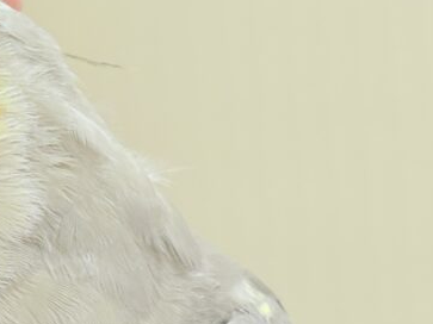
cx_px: 125
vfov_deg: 8.6
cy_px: 238
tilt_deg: -3.5
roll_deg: +7.0
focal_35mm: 172
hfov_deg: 11.5
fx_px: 2151
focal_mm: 5.96
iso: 64
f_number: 1.6
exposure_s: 1/103
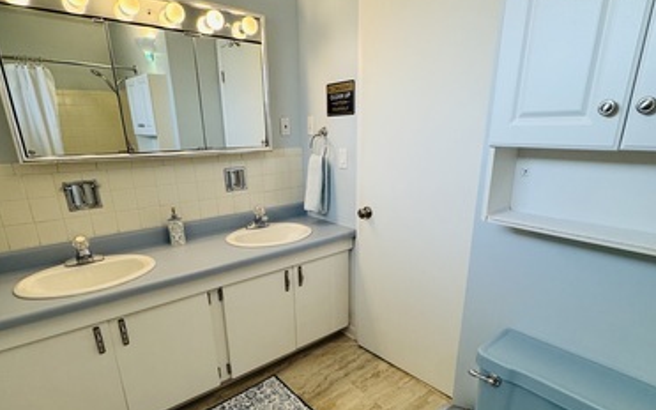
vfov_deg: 59.2
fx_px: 358
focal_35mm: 20
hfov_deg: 85.1
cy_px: 246
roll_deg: +0.8
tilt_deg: -18.9
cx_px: 328
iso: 200
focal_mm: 2.22
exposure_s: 1/120
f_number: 2.2
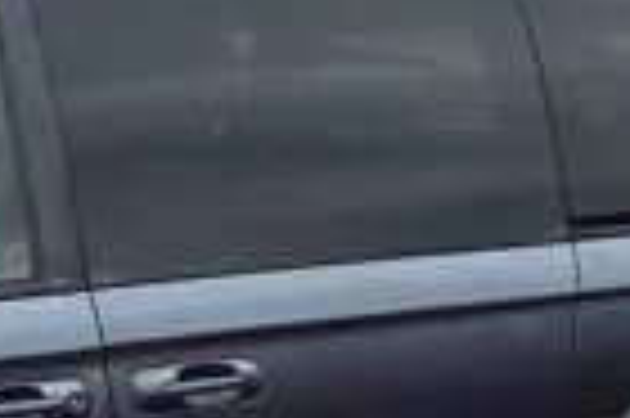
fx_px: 1993
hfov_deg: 16.2
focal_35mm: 114
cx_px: 976
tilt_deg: -18.6
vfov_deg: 11.0
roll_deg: -3.5
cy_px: 818
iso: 80
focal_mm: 6.86
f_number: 1.78
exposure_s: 1/1639
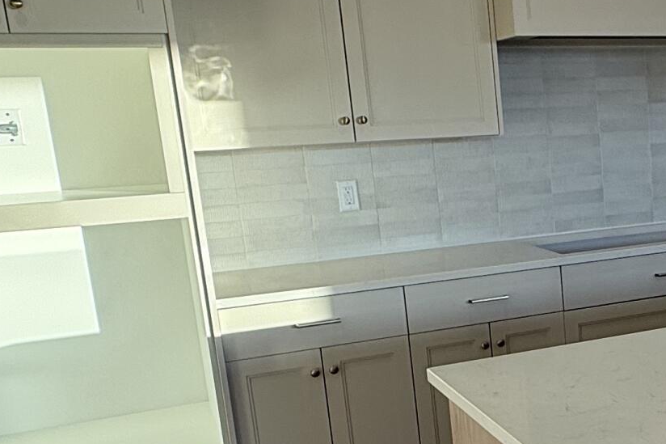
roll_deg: +1.9
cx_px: 723
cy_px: 303
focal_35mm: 53
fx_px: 980
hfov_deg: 33.1
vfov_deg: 25.3
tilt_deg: -11.4
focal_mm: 2.22
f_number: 2.2
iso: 80
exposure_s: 1/120
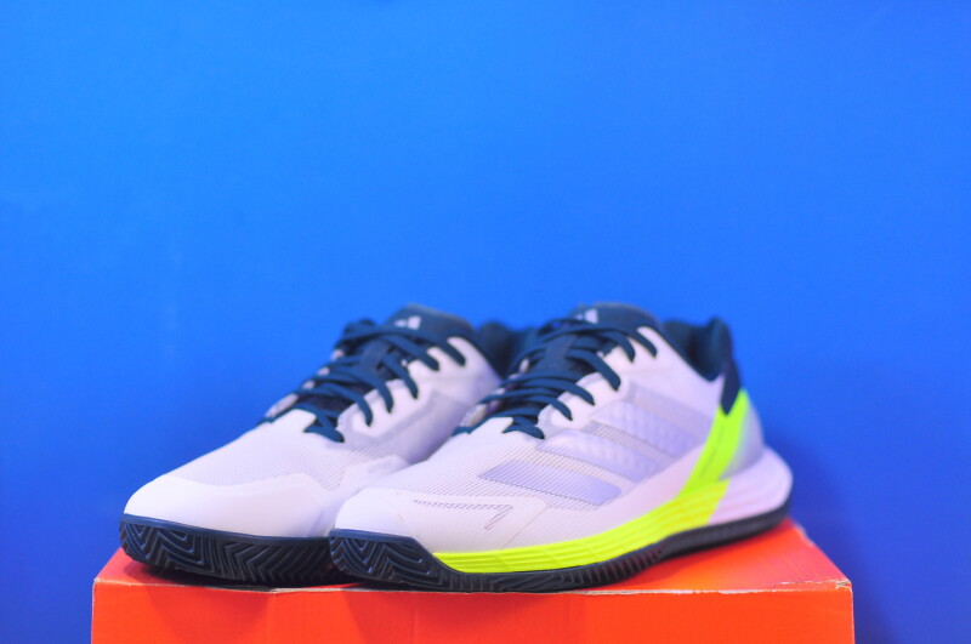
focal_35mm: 75
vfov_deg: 18.1
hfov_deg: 27.0
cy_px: 322
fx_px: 2020
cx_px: 486
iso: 250
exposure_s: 1/320
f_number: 2.2
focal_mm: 50
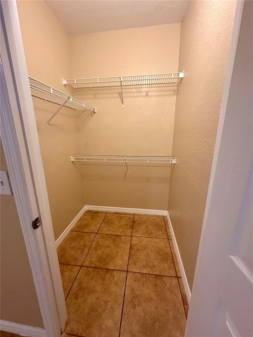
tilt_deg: -14.4
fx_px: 136
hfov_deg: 85.7
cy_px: 168
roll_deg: +0.0
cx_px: 126
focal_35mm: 14
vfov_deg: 102.1
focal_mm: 2.22
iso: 640
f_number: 2.2
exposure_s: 1/60
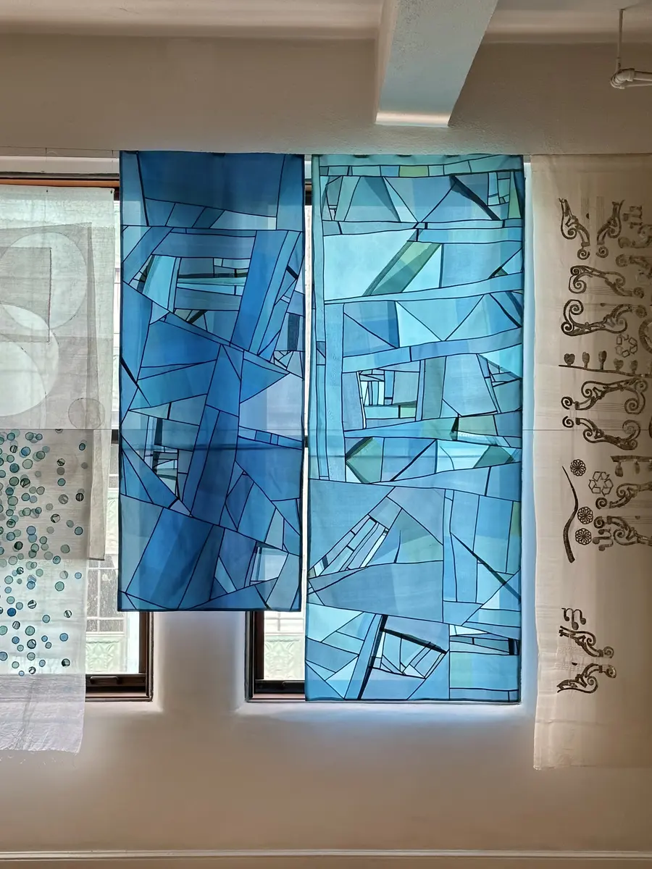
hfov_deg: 30.3
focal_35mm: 48
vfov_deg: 39.7
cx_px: 326
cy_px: 434
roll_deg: -1.2
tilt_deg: -0.2
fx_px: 1205
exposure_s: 1/132
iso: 50
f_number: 1.78
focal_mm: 6.86
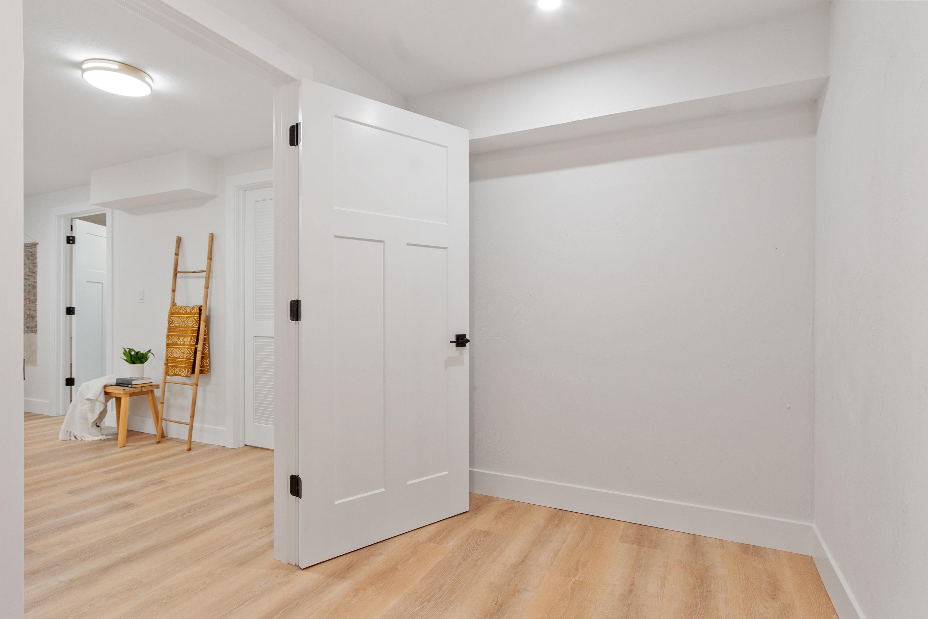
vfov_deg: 67.4
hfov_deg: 90.0
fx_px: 464
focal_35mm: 18
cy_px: 310
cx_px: 464
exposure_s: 1/2
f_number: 8
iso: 400
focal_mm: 12
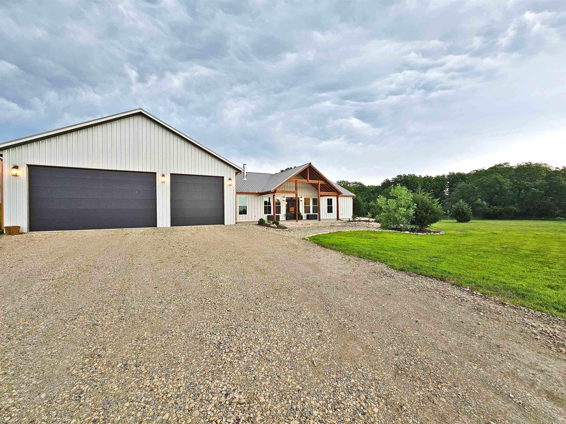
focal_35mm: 13
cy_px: 212
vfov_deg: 89.9
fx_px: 213
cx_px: 283
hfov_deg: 106.2
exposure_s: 1/60
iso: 50
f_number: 2.2
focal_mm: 2.2
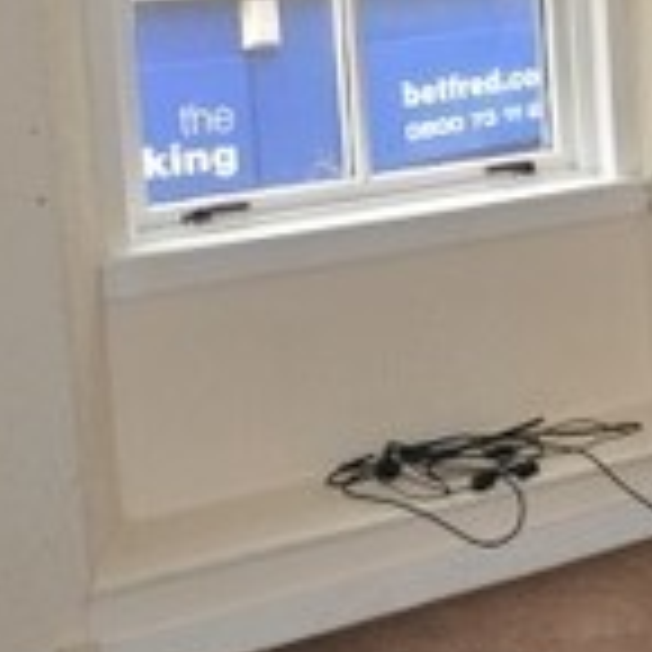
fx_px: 1918
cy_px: 52
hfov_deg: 16.6
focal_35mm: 90
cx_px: 1115
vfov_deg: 18.9
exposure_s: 1/60
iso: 800
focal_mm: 18
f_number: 3.5
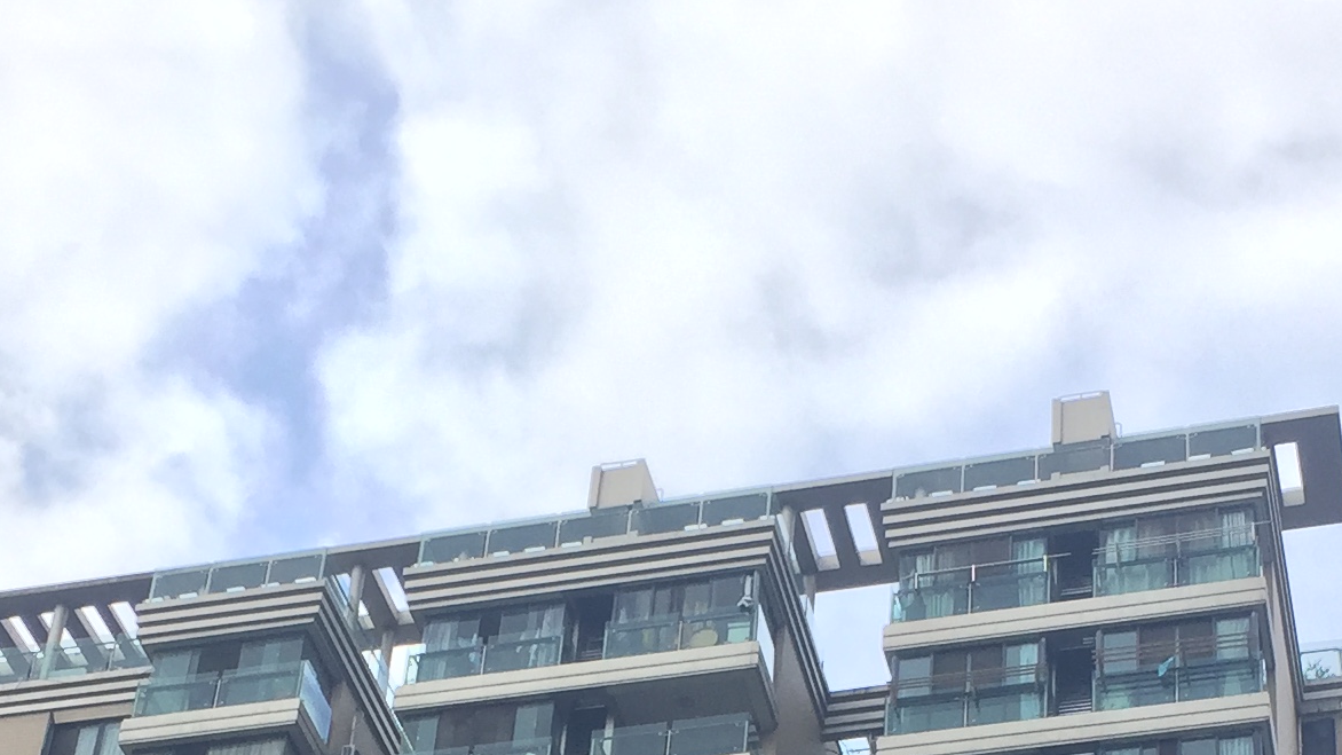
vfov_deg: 12.9
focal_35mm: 88
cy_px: 1175
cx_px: 689
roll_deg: -5.8
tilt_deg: +33.4
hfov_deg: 24.2
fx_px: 3131
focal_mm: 4.15
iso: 32
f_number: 2.2
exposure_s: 1/898
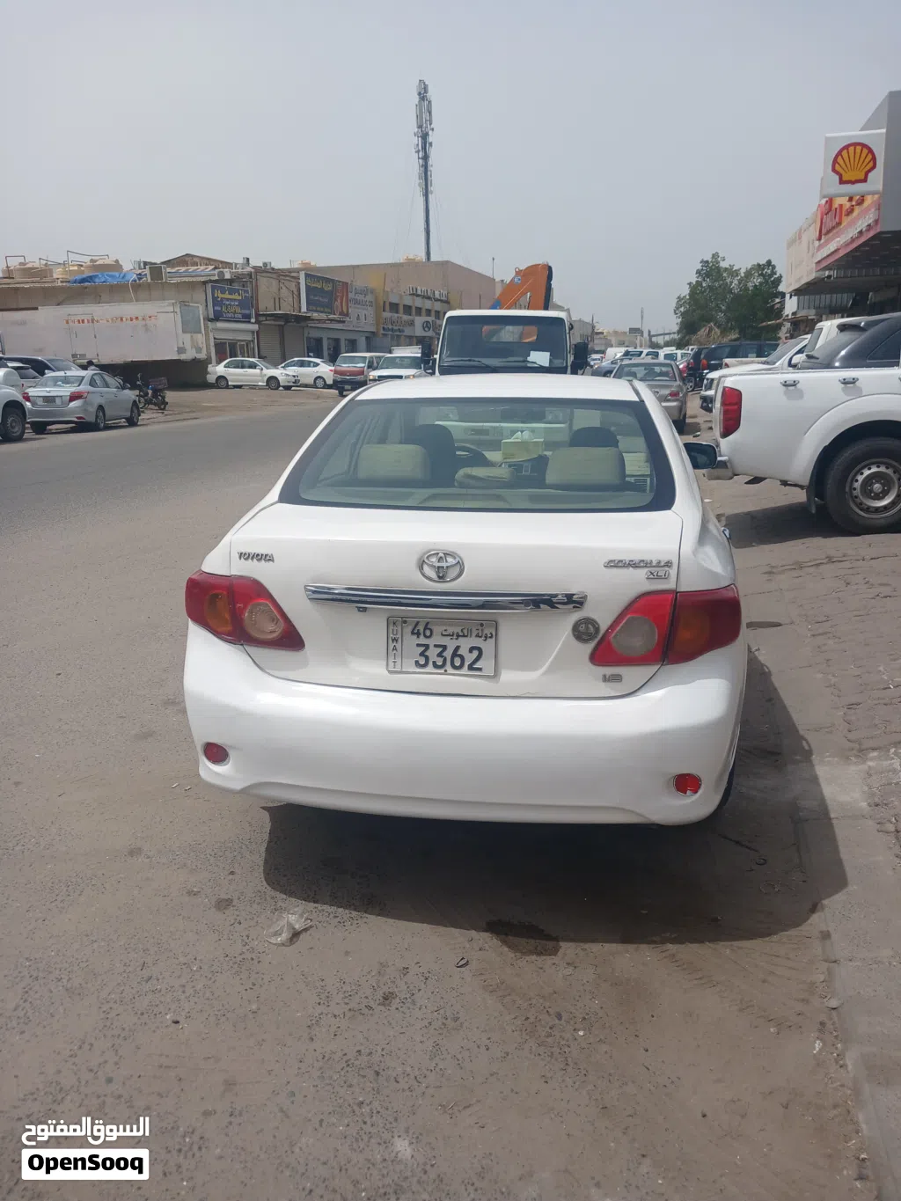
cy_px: 600
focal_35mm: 27
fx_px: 937
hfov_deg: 51.4
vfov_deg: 65.3
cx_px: 450
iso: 20
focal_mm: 4
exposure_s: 1/1203
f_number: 1.8
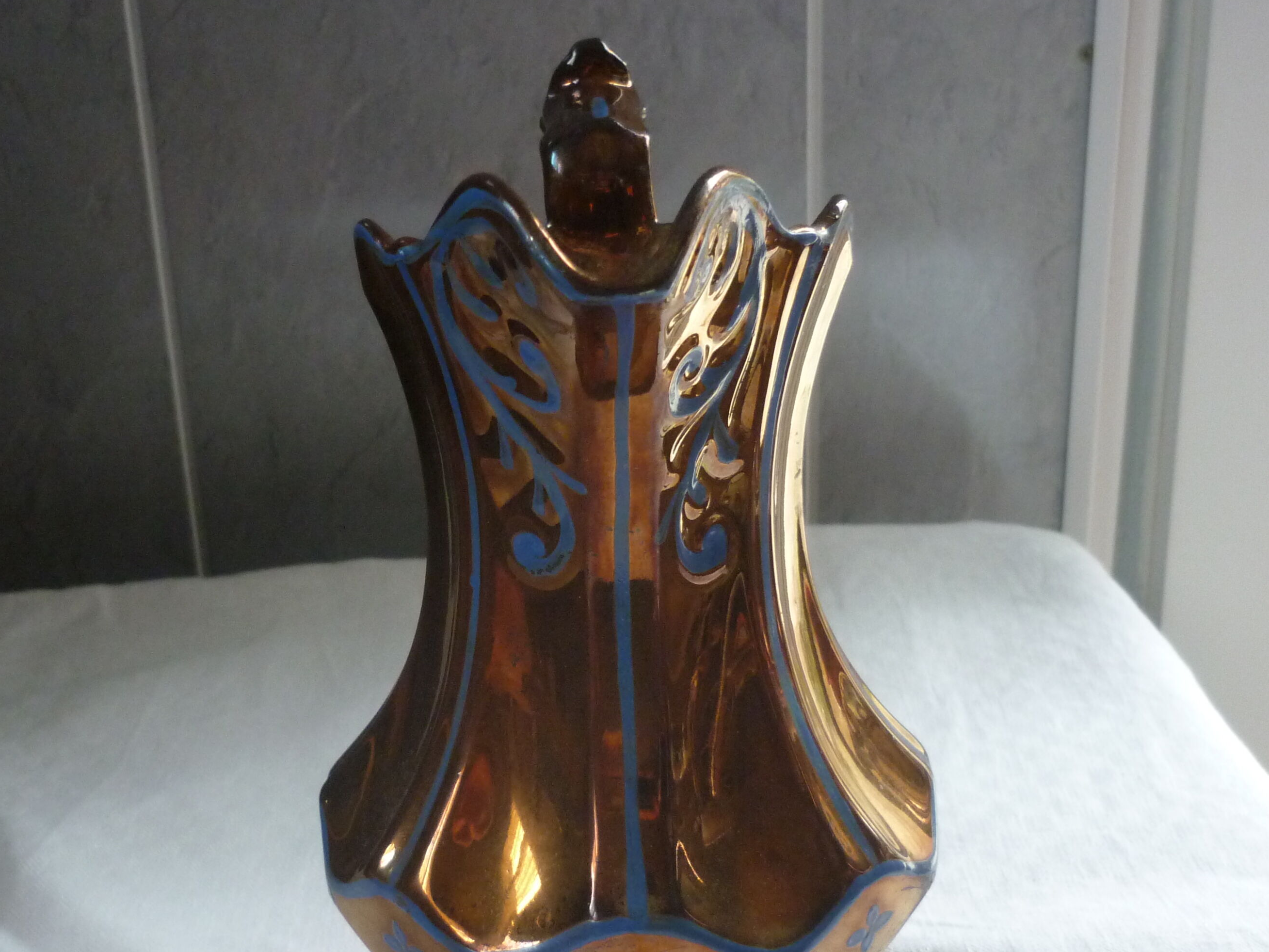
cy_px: 591
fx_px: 1686
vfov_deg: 31.4
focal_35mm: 46
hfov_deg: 41.2
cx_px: 603
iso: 320
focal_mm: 5.5
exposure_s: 1/30
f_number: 2.8
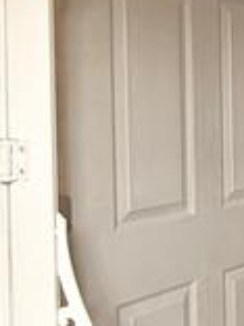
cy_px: 109
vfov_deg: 28.0
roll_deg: +0.2
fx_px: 648
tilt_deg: -1.1
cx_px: 392
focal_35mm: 69
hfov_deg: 18.3
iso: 320
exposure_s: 1/120
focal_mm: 2.22
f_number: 2.2
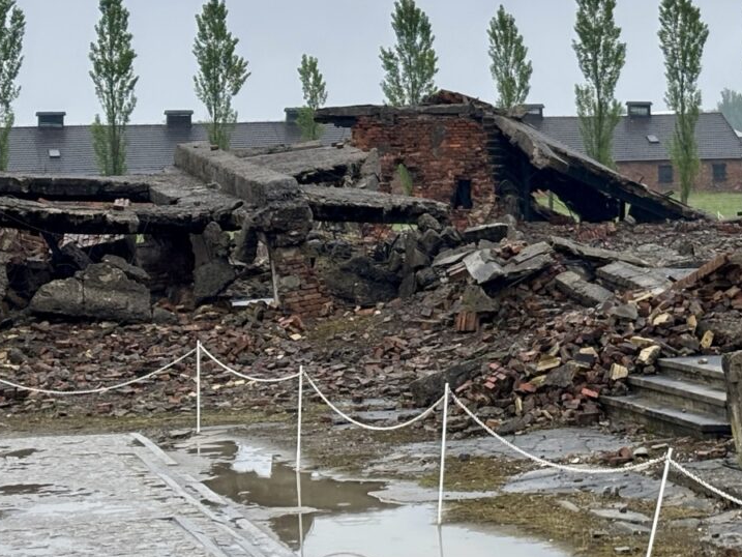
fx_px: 2487
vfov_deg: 12.7
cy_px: 40
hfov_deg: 16.7
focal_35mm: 116
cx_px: 699
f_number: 1.6
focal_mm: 5.96
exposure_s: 1/903
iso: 32
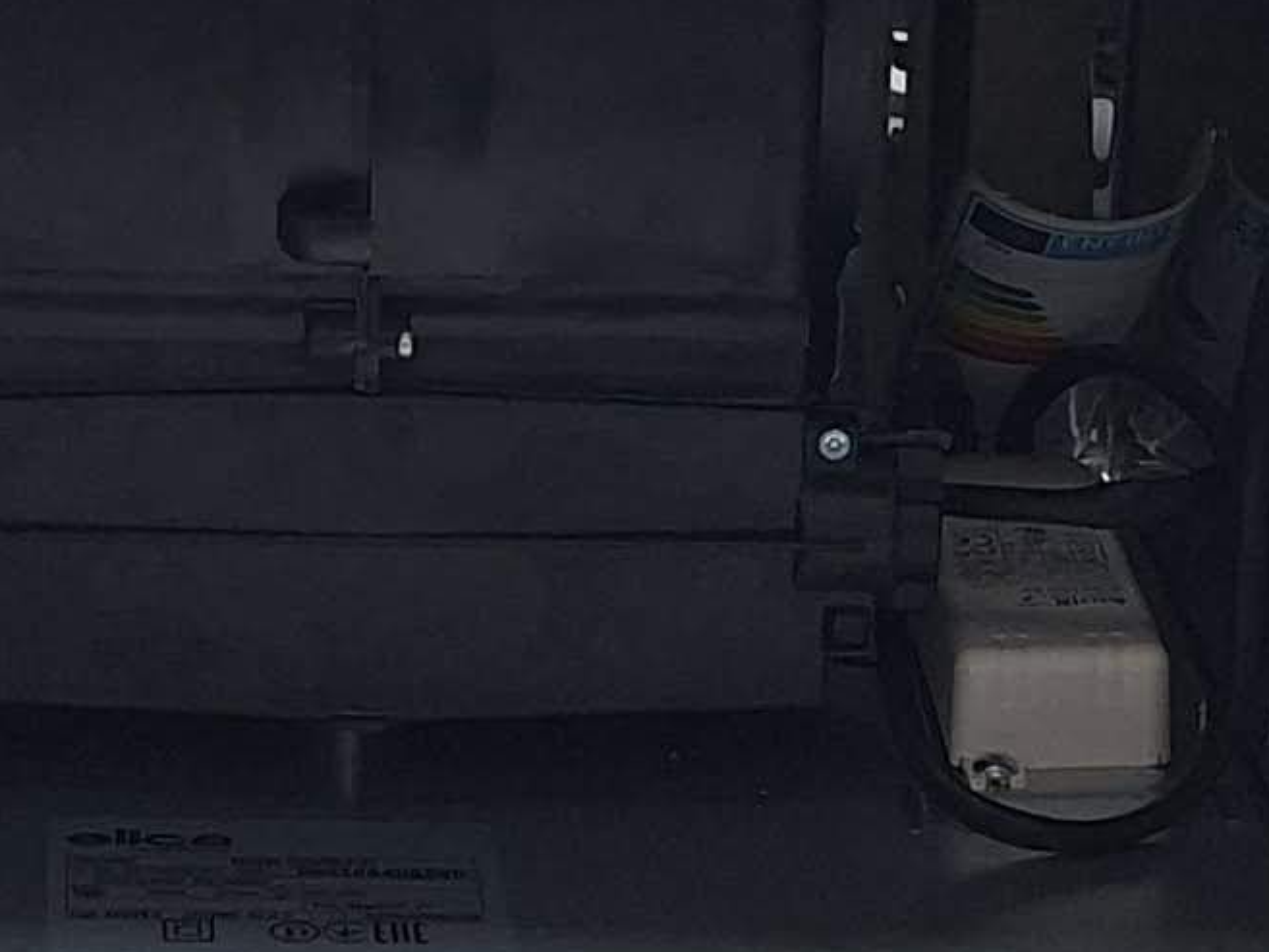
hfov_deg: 14.1
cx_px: 398
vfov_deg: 10.6
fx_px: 5133
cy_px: 135
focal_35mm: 140
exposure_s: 1/50
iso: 250
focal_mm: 5.54
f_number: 1.8
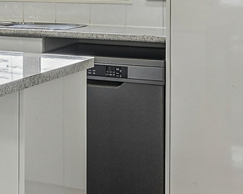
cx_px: -191
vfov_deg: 14.6
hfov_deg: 15.9
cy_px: -20
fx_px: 741
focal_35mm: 103
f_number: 11
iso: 200
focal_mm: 23
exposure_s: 1/1.25
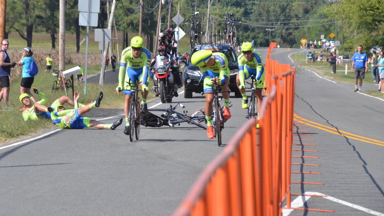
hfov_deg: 6.9
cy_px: 90
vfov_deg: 3.9
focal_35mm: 315
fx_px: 3207
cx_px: 192
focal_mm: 200
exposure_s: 1/6400
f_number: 10
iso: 3200
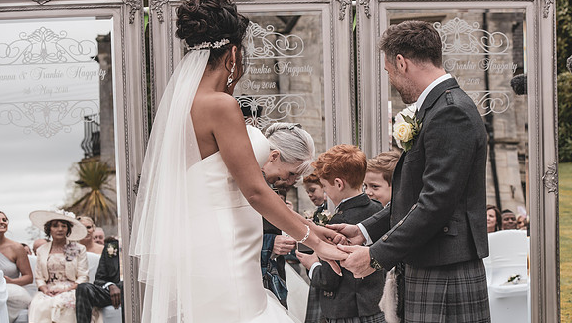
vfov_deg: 12.6
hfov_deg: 22.1
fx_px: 1457
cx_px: 373
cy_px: 194
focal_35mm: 96
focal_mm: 70
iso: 250
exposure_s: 1/320
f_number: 5.6
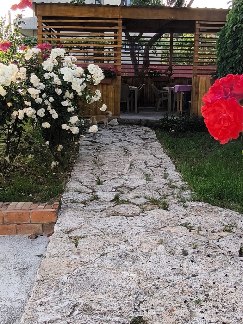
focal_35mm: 40
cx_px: 122
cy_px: 162
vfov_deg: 46.8
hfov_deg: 36.0
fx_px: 374
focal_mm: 1.91
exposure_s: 1/468
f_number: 2.2
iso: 50
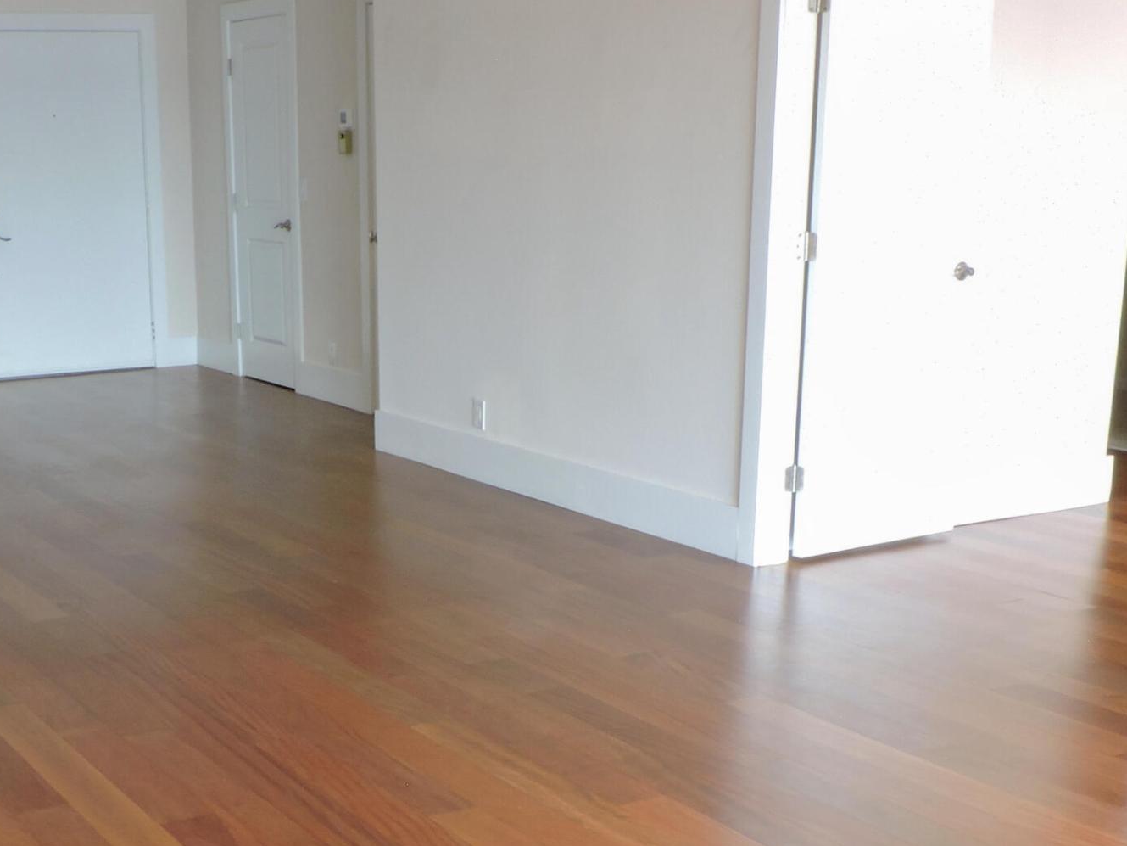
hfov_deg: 36.2
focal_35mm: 52
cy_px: 631
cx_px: 328
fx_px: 1693
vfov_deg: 27.7
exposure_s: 1/1.6
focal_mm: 4.3
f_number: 8.3
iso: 100
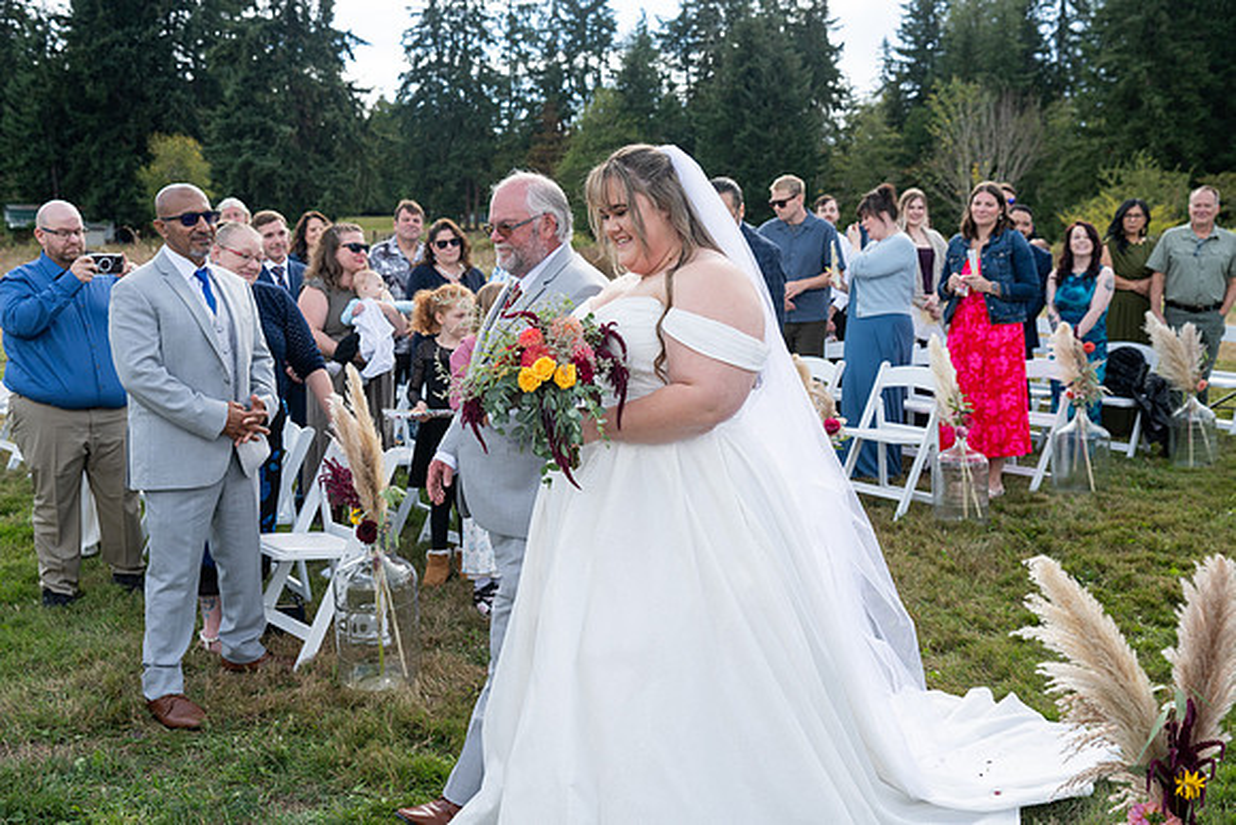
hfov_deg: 54.4
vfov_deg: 37.9
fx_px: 1202
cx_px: 618
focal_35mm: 35
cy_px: 412
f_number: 4.5
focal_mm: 35
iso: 400
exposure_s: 1/1000
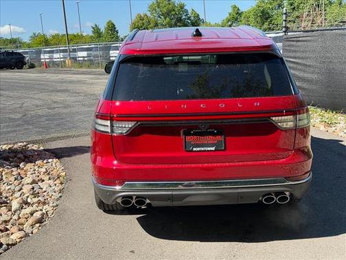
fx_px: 480
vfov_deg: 30.3
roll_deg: +2.7
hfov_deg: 39.7
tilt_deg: -7.9
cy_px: 130
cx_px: 173
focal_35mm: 48
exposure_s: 1/2088
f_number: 1.78
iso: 80
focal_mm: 6.76
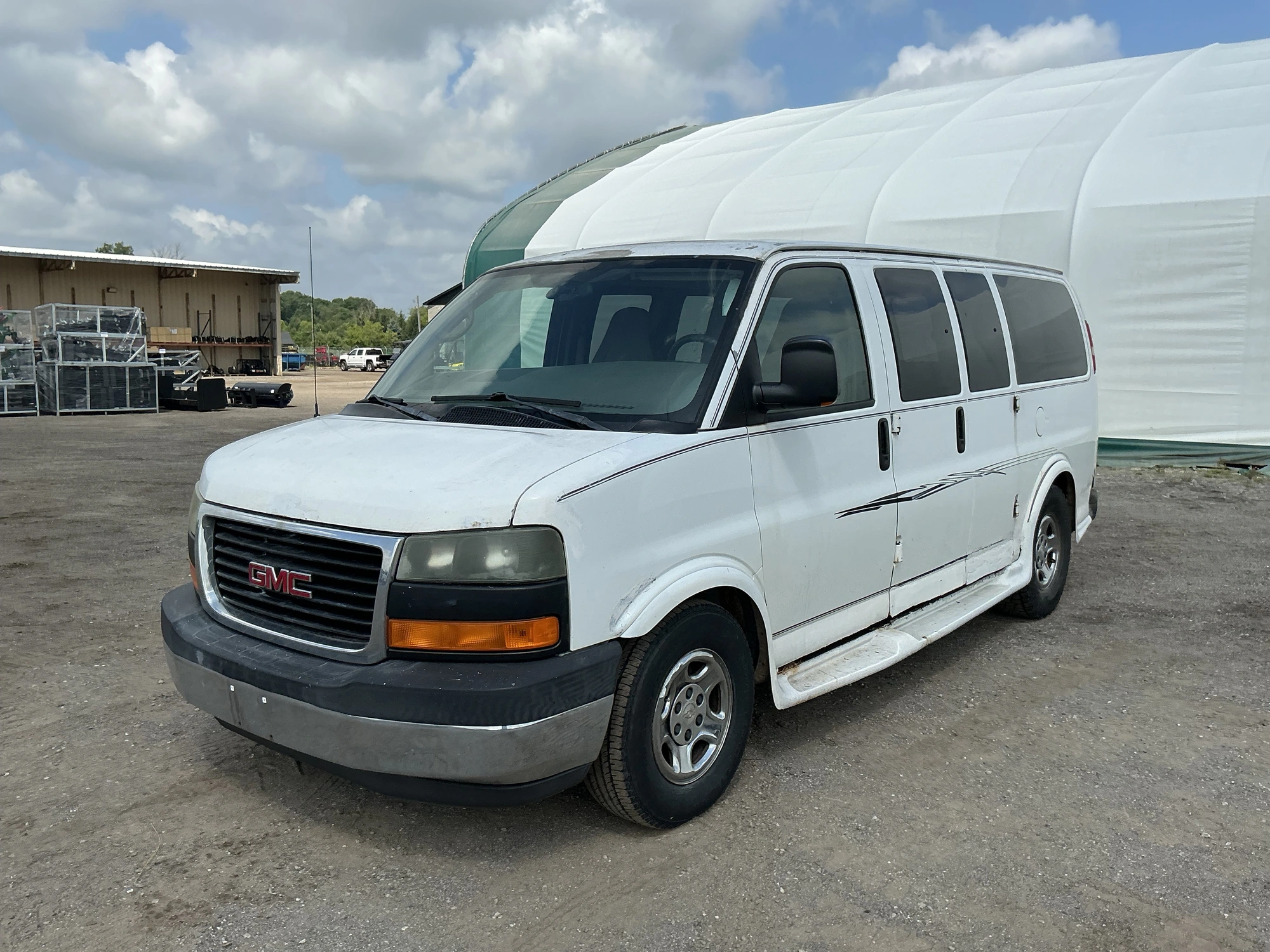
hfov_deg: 63.4
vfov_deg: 49.7
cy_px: 476
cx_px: 635
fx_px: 1027
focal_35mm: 28
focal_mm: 3
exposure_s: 1/2141
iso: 25
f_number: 1.8
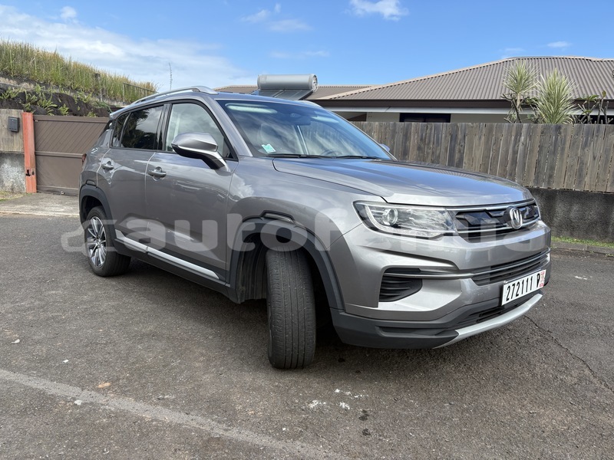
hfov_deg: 67.3
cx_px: 307
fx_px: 461
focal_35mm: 26
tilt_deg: -11.1
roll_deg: -2.8
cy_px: 230
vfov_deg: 53.1
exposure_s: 1/1751
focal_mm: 5.96
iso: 50
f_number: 1.6
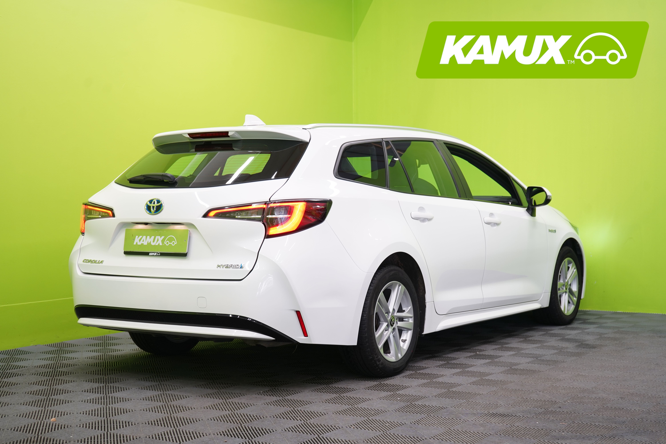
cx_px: 333
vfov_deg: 25.1
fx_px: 999
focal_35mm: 54
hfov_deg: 36.9
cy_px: 222
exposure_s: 1/30
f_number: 5.6
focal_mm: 54
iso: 400
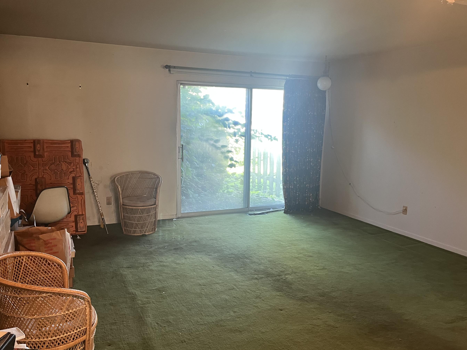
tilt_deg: -9.8
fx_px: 391
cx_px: 219
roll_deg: -0.6
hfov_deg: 61.6
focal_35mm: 29
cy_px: 181
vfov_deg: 48.2
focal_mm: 5.1
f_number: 1.6
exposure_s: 1/60
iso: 320
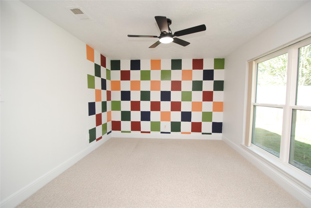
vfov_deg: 77.5
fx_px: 130
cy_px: 104
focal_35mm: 15
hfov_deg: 100.3
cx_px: 156
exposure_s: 1/60
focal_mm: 10
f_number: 4
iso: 200
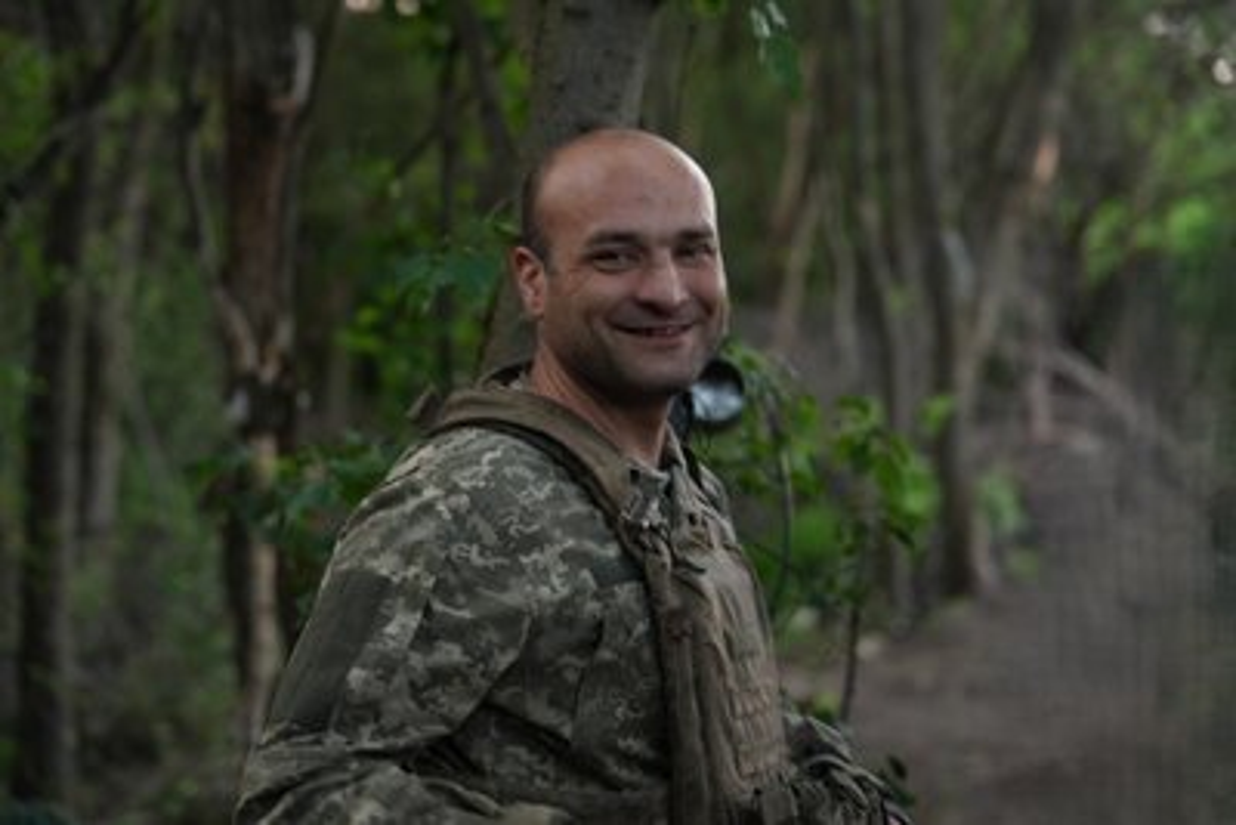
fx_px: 2404
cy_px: 412
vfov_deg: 19.5
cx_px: 618
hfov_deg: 28.8
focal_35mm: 70
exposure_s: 1/80
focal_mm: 70
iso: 2000
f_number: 2.8
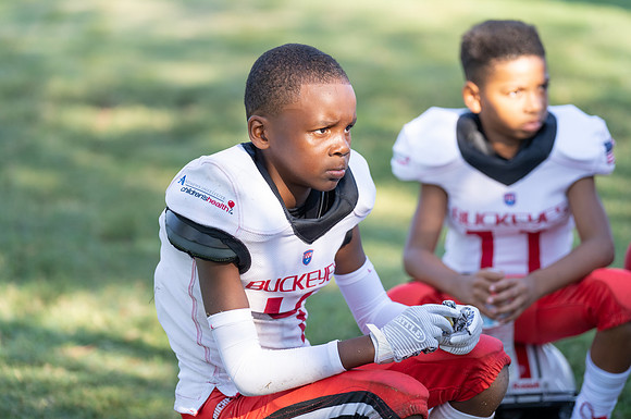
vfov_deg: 9.4
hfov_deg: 14.2
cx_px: 316
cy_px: 210
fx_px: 2540
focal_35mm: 145
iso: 320
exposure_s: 1/1000
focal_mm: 133
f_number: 2.8
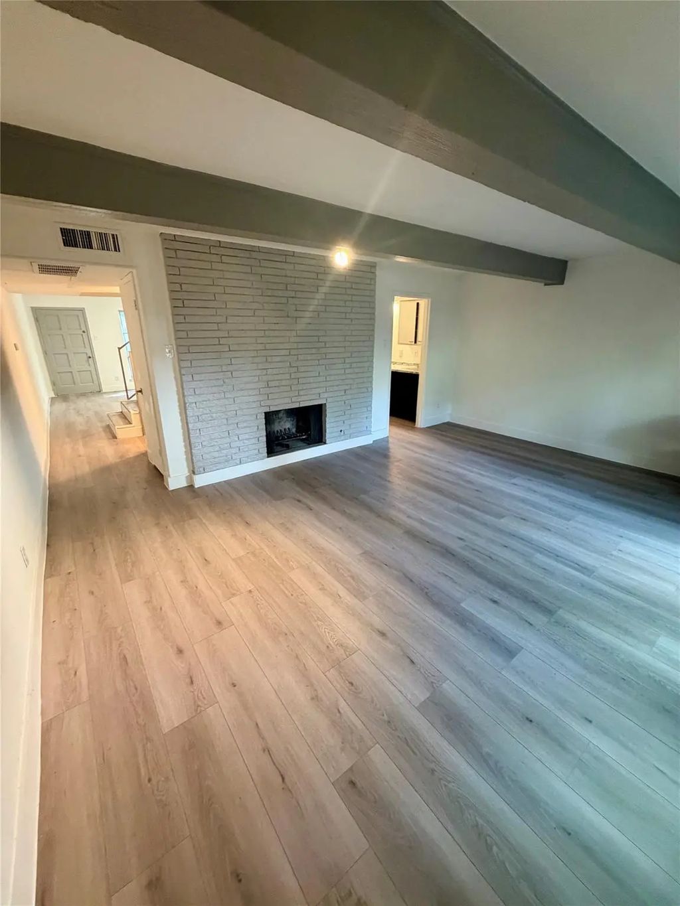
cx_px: 340
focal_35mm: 14
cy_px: 453
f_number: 2.2
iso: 400
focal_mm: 2.22
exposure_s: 1/60
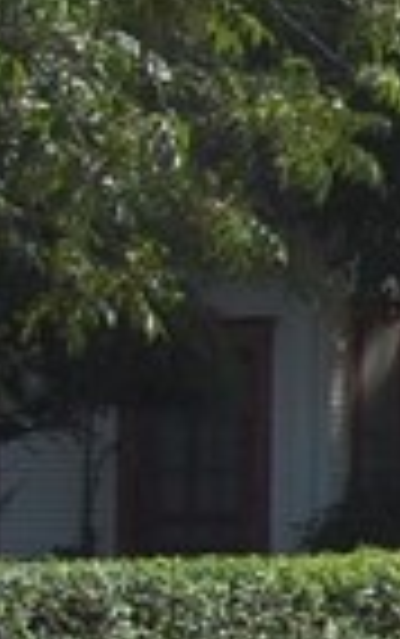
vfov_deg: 6.9
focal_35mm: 304
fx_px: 5292
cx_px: 2222
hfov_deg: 3.8
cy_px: 369
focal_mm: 26
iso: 200
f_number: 9
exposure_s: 1/320
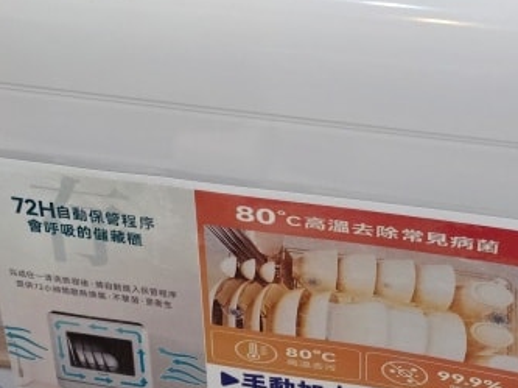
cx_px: 297
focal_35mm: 83
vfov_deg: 17.7
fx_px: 1241
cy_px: 156
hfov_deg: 23.6
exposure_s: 1/120
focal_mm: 6.3
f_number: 1.7
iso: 320
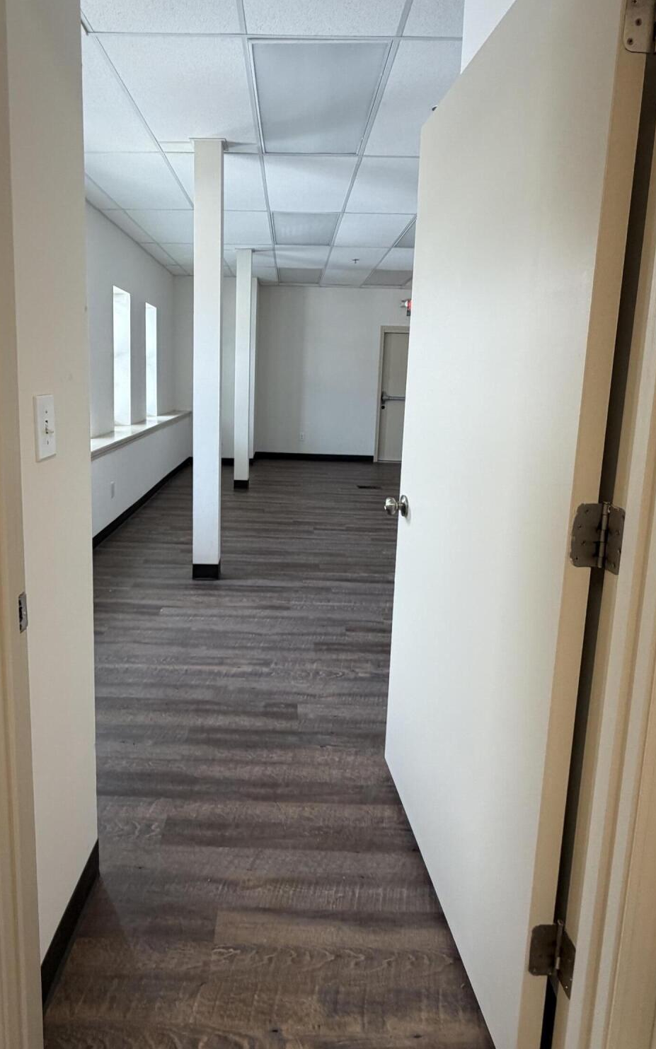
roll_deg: -1.4
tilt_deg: -8.9
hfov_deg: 59.4
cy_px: 456
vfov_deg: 84.6
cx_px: 279
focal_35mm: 20
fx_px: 572
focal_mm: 2.22
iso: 200
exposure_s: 1/120
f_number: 2.2
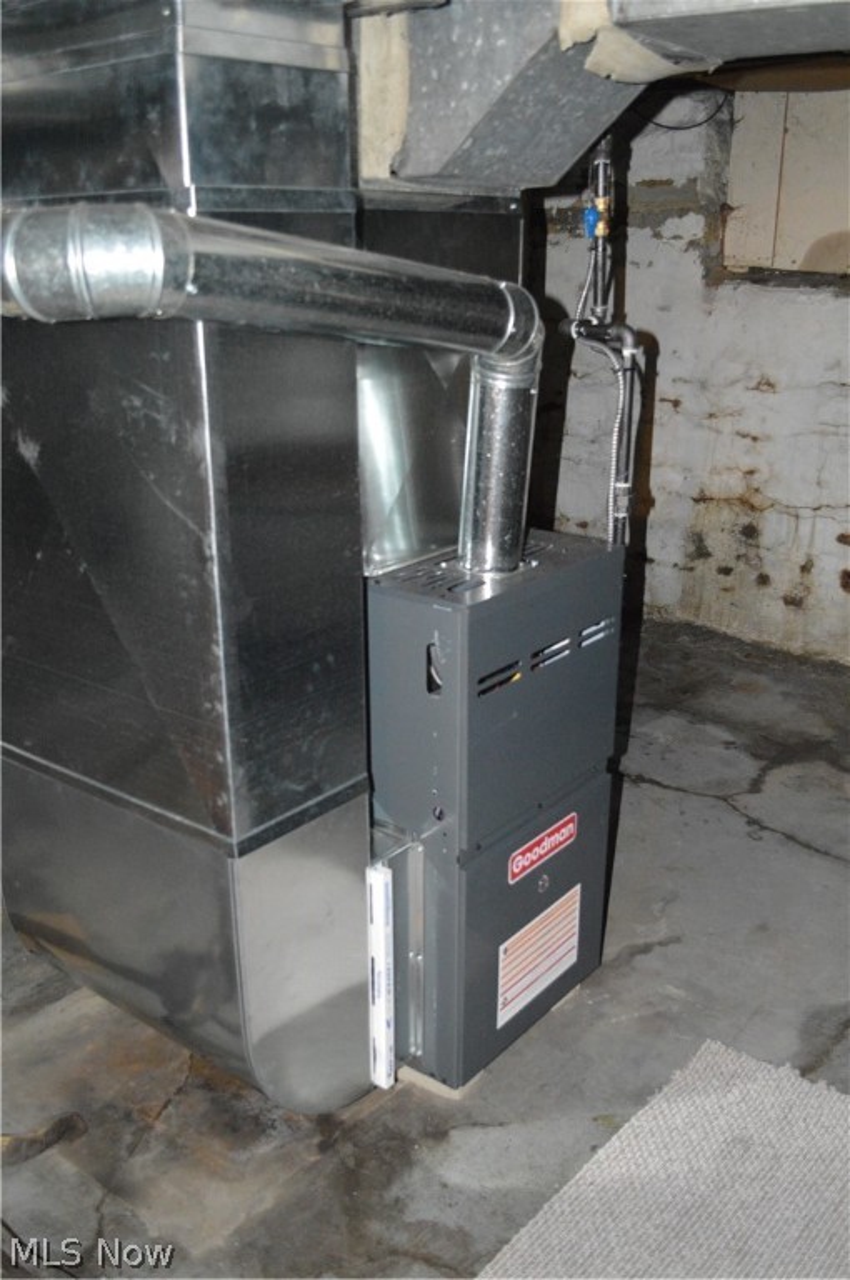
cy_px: 640
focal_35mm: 33
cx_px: 425
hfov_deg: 39.9
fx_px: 1172
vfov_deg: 57.3
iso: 3200
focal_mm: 22
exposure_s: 1/60
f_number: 3.8
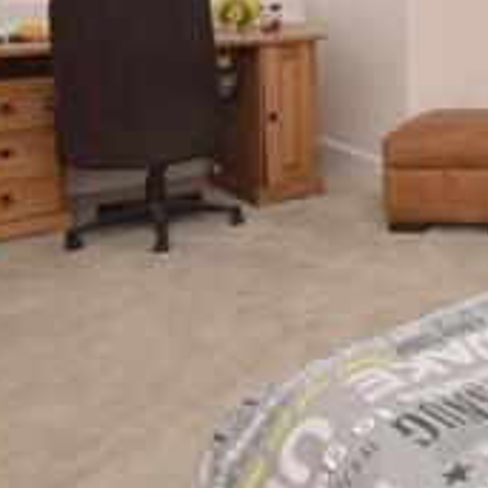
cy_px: -21
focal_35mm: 49
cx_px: 671
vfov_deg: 31.5
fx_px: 782
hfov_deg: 27.5
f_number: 9
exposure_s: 1/200
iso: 500
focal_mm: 10
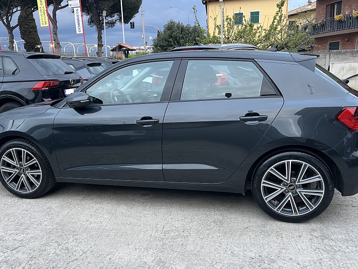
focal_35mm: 31
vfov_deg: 45.4
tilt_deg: -14.1
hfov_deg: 58.3
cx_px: 172
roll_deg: +2.9
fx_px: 321
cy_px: 149
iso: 160
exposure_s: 1/60
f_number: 1.6
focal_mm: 5.1
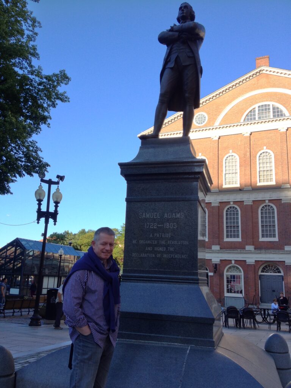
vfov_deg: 52.6
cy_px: 194
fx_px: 392
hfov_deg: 40.7
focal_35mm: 35
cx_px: 146
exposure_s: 1/229
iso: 50
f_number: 2.4
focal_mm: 4.28
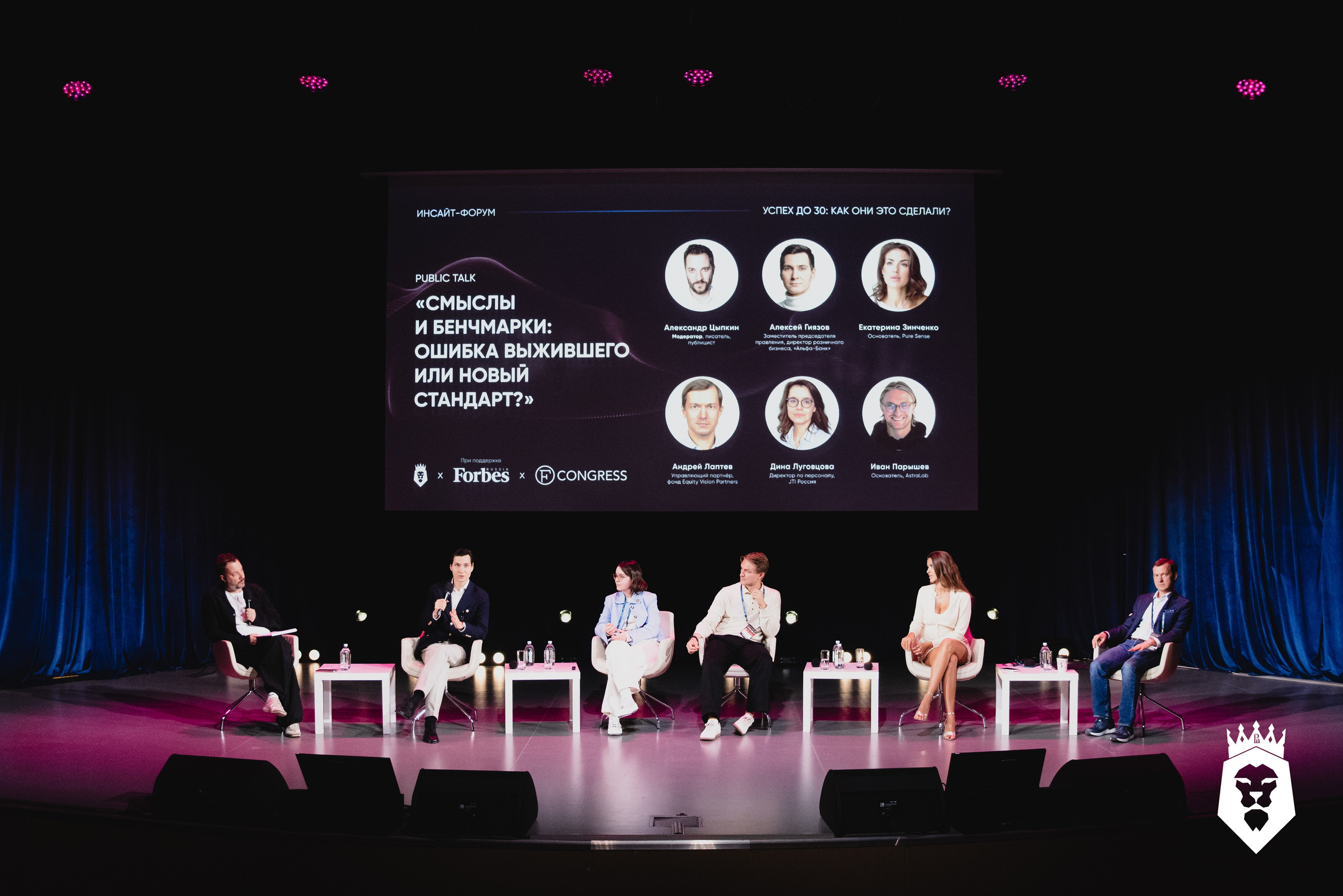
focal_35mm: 37
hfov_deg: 52.1
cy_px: 448
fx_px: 1374
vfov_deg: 36.1
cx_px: 672
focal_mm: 24
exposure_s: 1/160
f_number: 4
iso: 2000
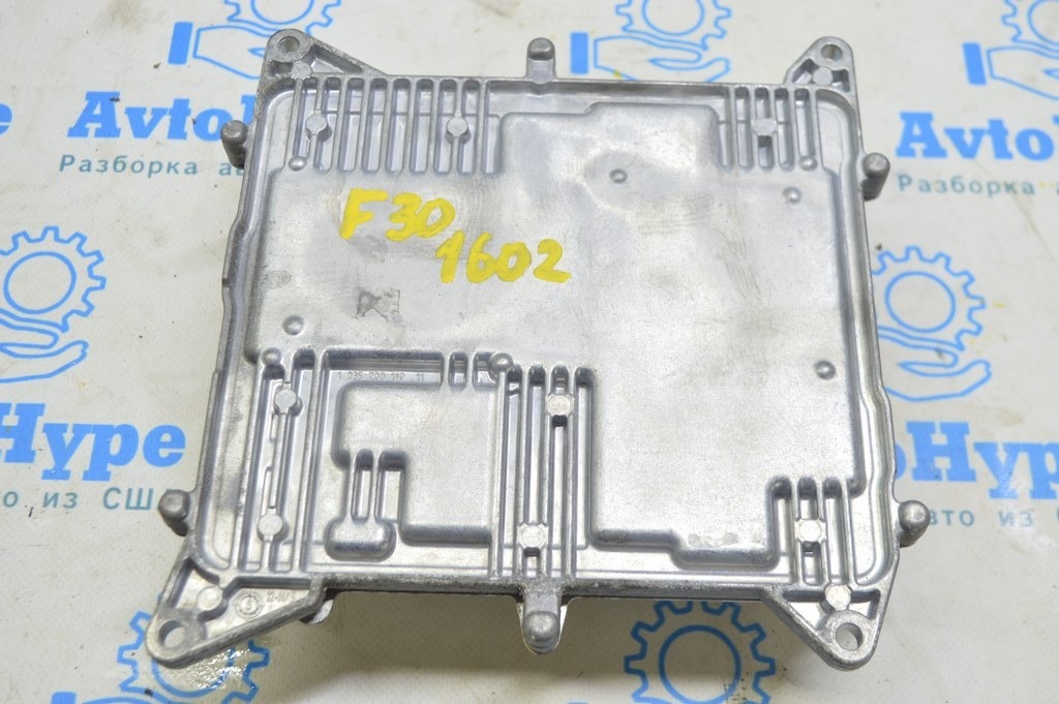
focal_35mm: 45
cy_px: 352
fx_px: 1323
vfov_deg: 29.8
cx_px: 530
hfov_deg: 43.6
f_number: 5.6
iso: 400
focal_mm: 30
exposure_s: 1/20
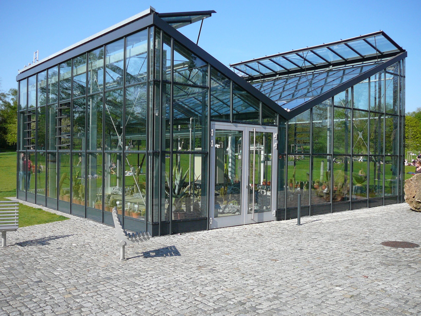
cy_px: 158
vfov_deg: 40.7
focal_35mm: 35
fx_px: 426
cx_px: 210
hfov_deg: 52.6
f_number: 2.8
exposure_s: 1/1000
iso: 80
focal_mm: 5.2
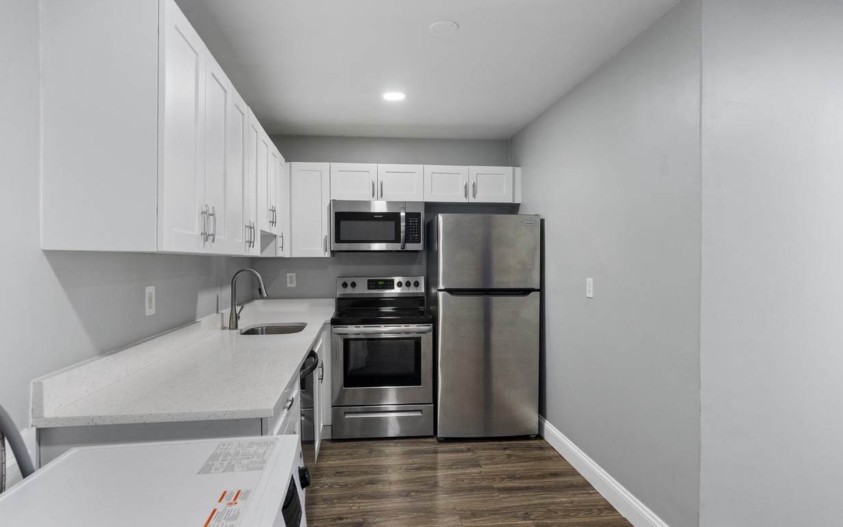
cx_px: 410
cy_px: 271
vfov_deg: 60.8
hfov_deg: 86.4
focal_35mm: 20
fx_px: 449
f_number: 6.3
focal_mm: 18.5
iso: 1600
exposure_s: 1/15
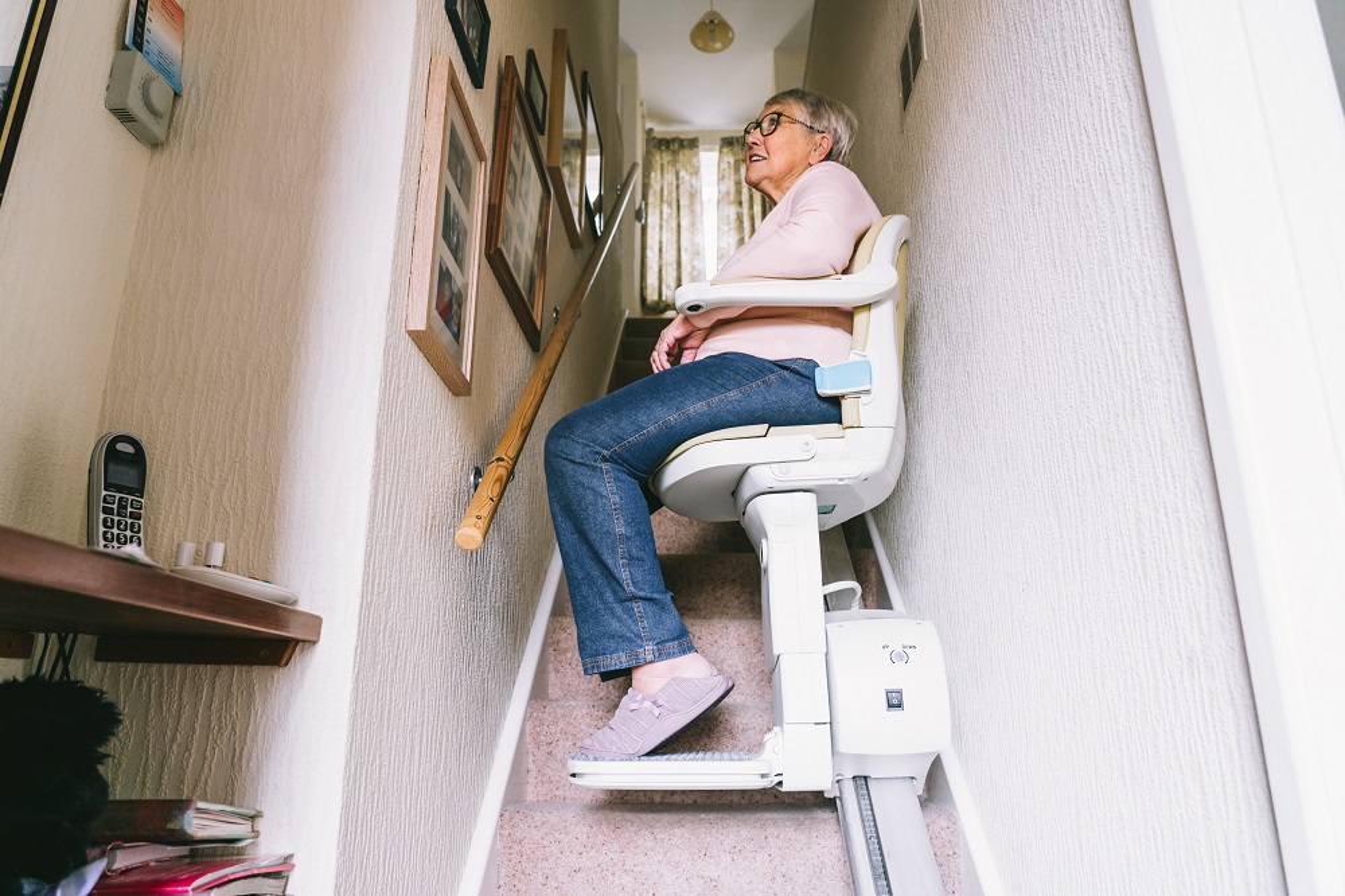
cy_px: 448
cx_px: 672
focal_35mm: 24
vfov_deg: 53.1
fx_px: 896
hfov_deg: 73.8
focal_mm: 24
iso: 500
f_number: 4
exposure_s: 1/160
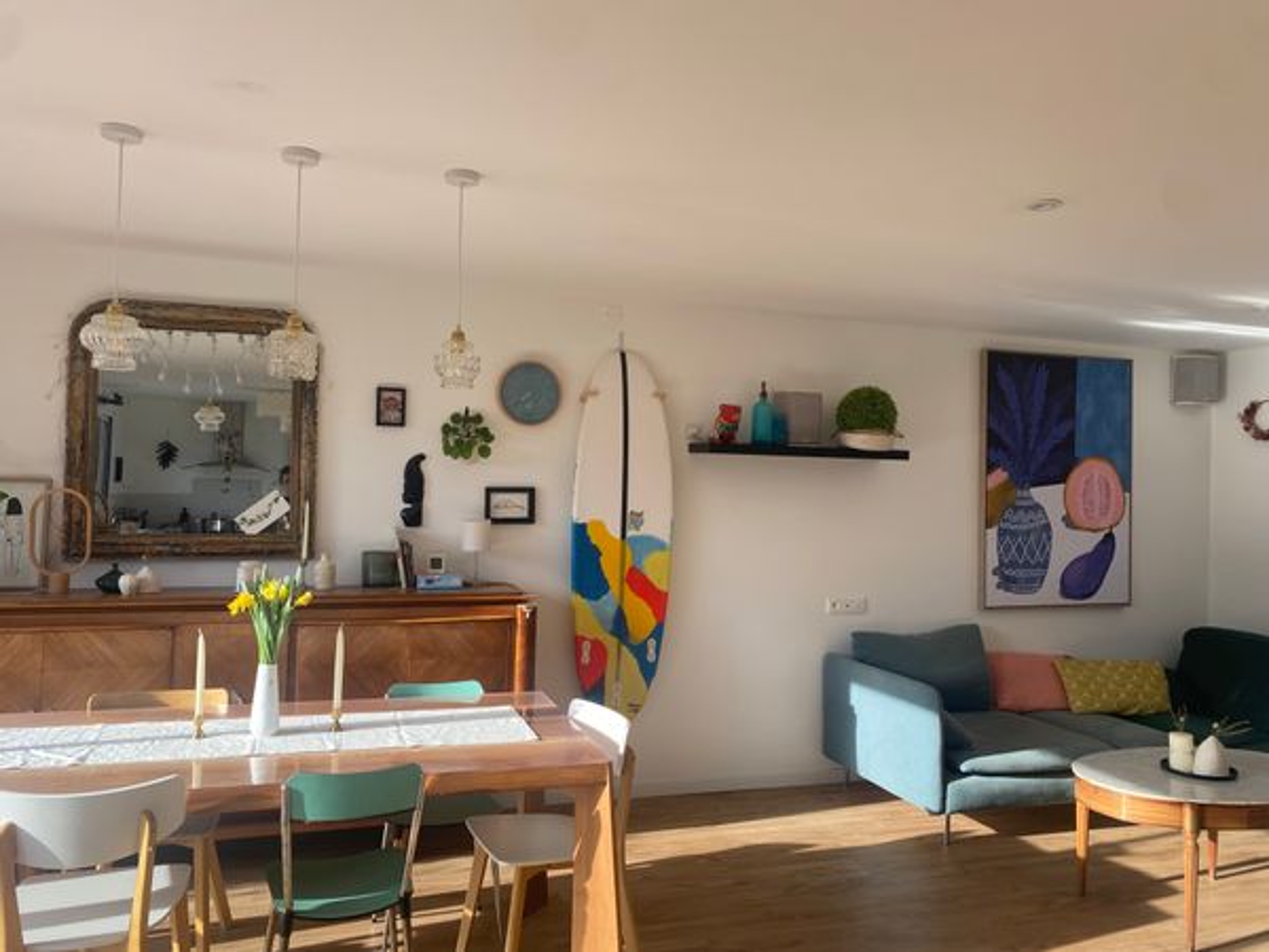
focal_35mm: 26
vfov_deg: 53.1
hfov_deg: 67.3
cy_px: 476
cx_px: 634
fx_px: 953
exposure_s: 1/377
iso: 32
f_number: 1.8
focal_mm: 4.25
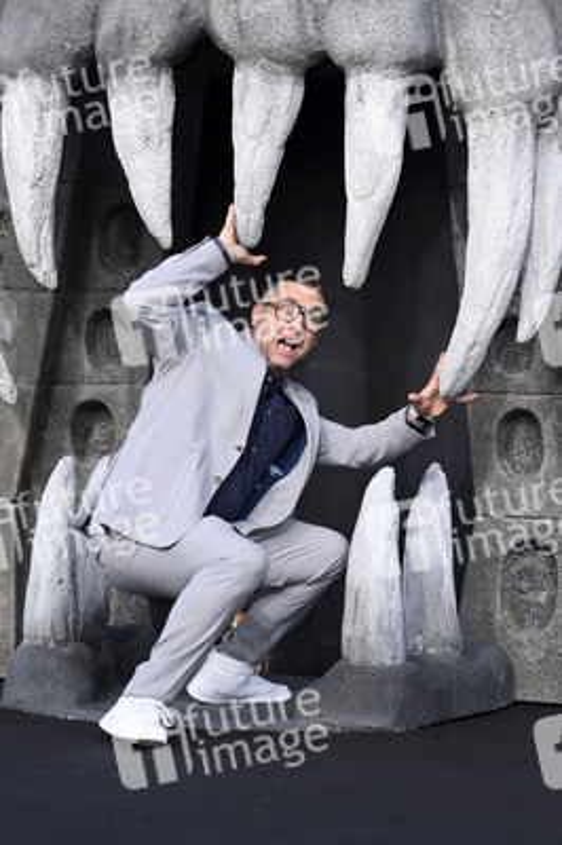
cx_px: 281
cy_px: 422
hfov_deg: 11.8
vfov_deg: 17.7
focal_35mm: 116
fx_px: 2721
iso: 250
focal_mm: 116
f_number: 6.3
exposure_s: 1/250
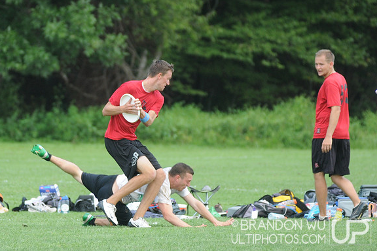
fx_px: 3162
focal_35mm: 302
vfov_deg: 4.6
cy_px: 125
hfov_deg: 6.8
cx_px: 188
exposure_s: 1/640
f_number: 2.8
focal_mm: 200
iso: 400
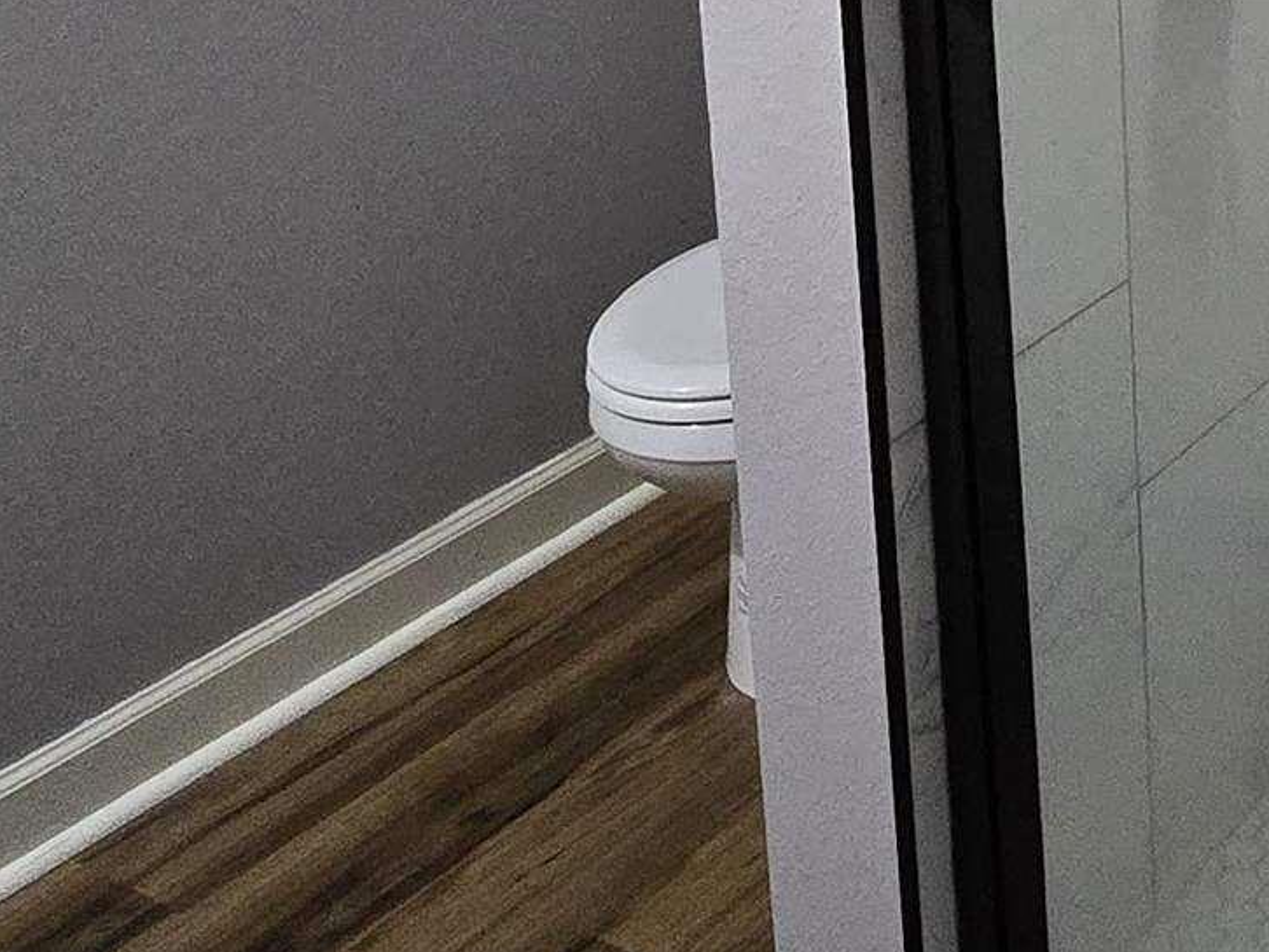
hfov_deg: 31.2
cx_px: 1383
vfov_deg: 24.6
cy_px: -122
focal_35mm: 55
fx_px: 2017
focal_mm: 2.2
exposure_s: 1/60
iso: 1600
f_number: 2.2
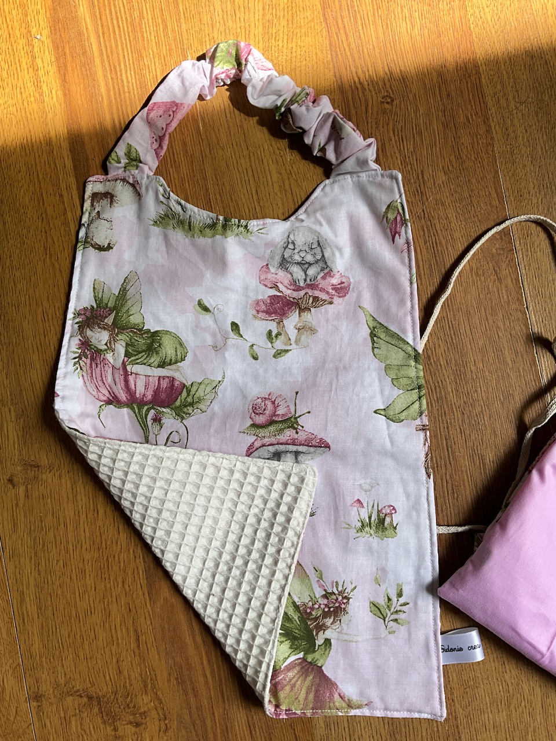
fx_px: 621
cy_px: 370
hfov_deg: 48.2
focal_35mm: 29
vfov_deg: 61.7
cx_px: 278
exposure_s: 1/183
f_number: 1.8
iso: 20
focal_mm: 3
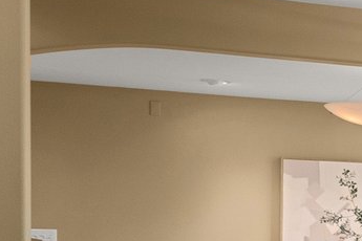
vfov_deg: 13.3
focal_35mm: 101
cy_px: 271
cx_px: 770
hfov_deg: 15.3
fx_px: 1016
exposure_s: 1/6
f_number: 8
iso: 500
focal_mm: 17
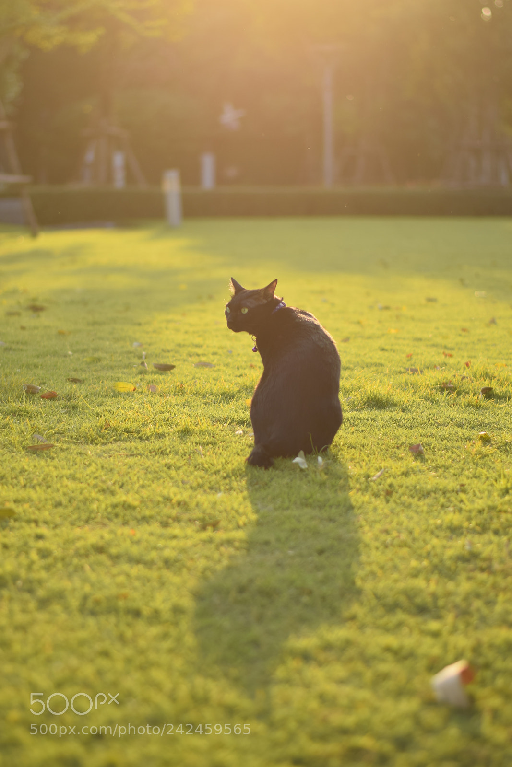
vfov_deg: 27.0
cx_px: 256
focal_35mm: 75
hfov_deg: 18.2
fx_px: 1600
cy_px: 384
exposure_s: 1/1250
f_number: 1.8
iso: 100
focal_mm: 50
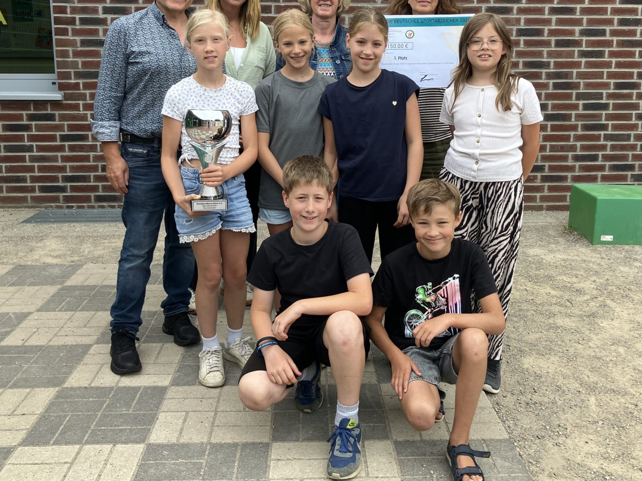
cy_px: 183
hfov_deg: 51.3
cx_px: 350
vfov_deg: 39.4
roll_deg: +0.6
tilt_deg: -9.0
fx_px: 668
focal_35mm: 36
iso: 32
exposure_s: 1/307
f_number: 1.8
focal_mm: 3.99
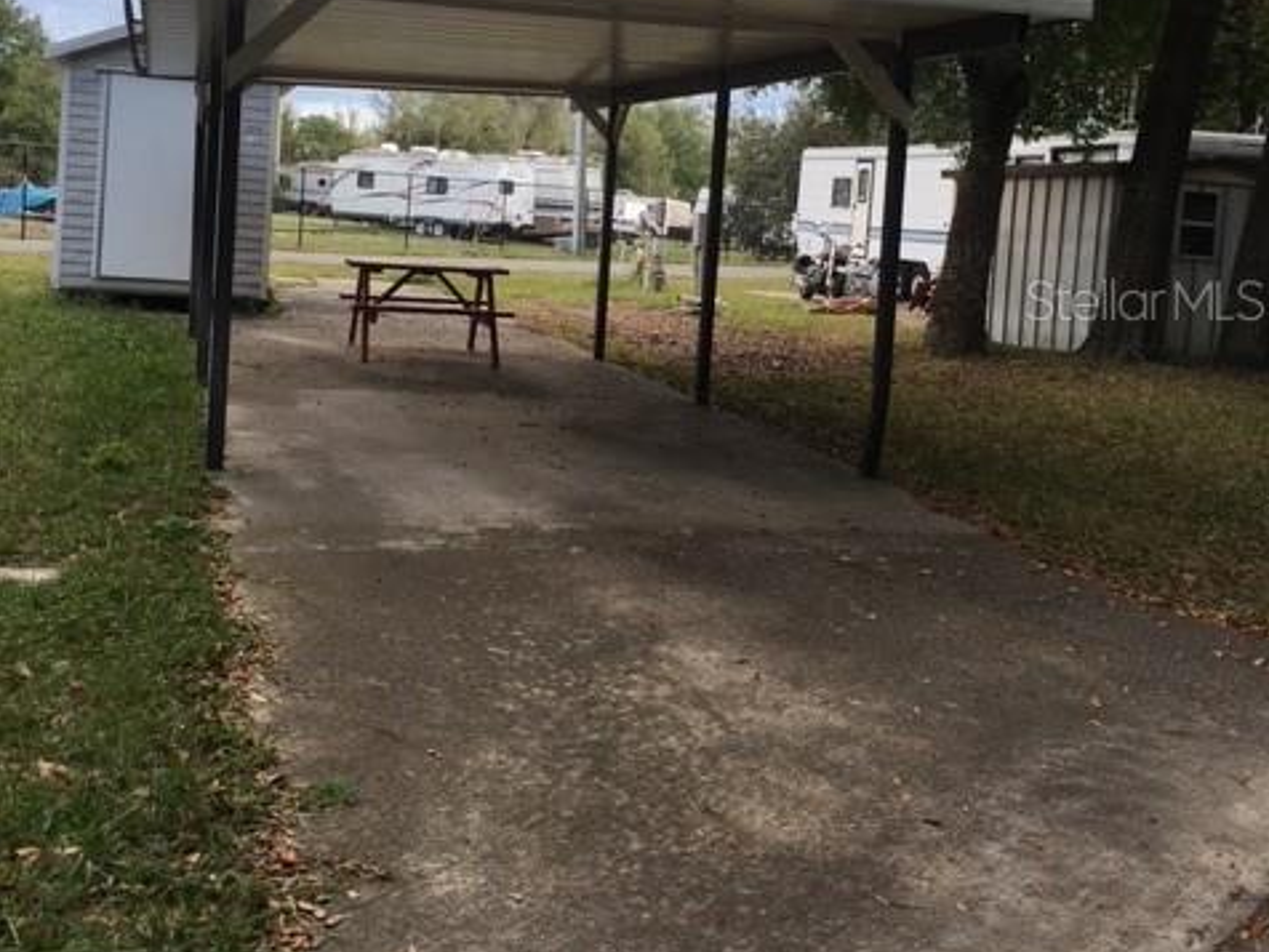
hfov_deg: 47.9
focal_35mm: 39
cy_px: 299
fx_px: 1430
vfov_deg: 36.3
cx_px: 637
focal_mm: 4.15
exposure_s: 1/218
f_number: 2.2
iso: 25
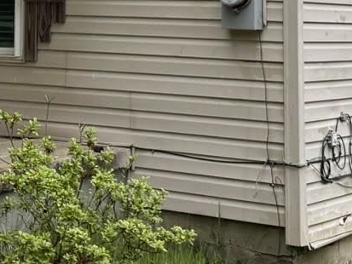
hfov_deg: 16.0
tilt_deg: +5.0
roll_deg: -0.8
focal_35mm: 119
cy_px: -110
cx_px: -51
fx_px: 1210
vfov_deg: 12.0
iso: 100
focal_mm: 6.76
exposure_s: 1/689
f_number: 1.78
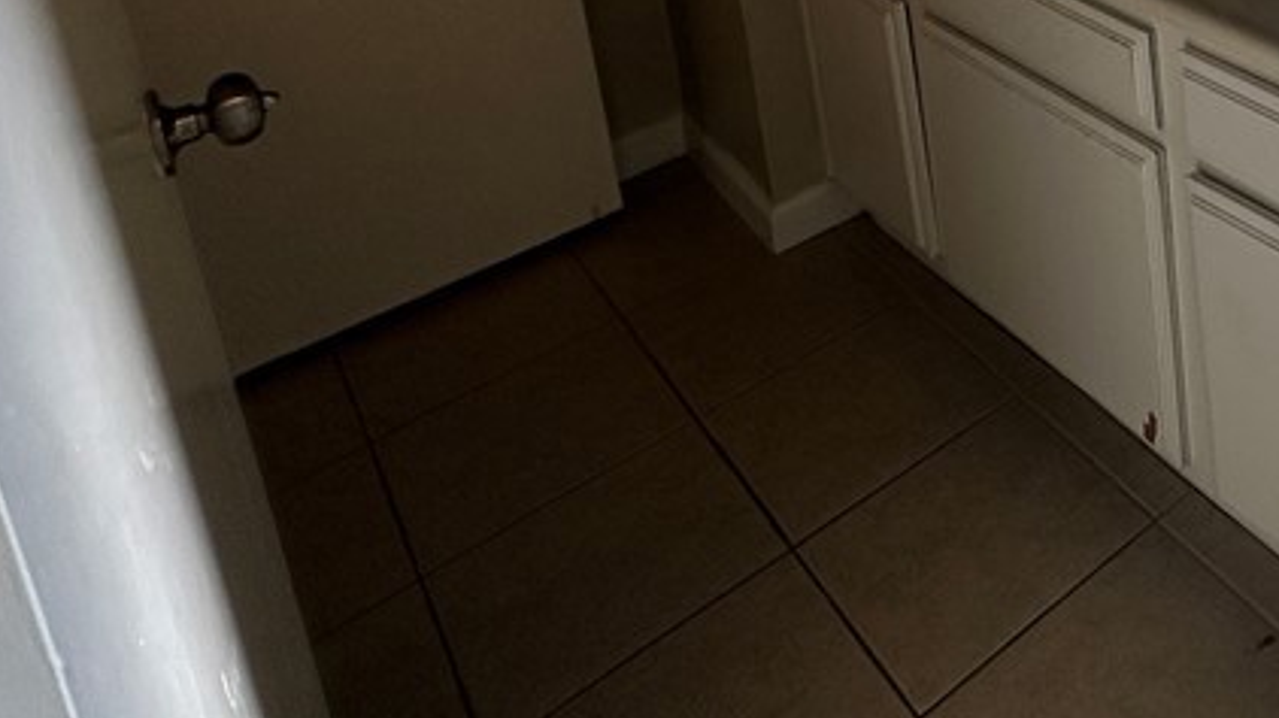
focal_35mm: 37
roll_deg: +2.6
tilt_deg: -11.7
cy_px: -324
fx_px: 1254
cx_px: 1385
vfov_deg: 25.2
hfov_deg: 43.0
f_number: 2.2
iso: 40
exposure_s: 1/409
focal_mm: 2.22
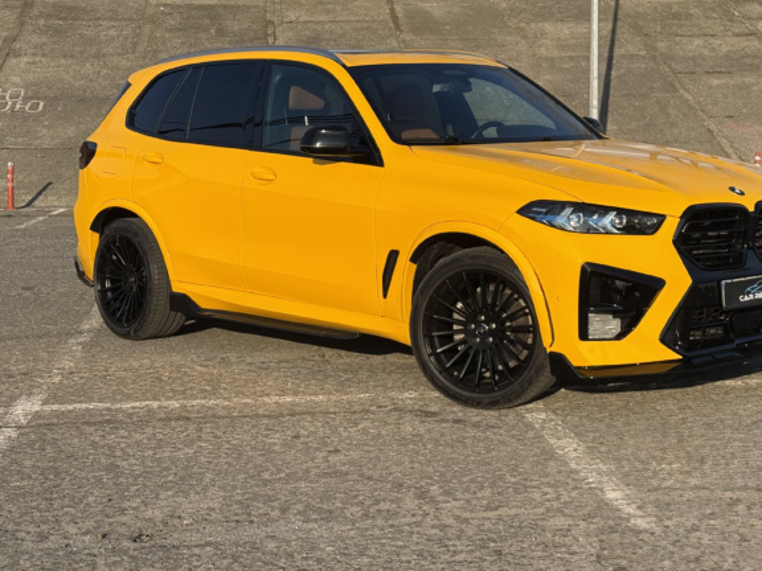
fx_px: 1409
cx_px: 437
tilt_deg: -3.9
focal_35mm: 64
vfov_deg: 22.9
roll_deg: +0.1
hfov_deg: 30.2
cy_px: 225
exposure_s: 1/4329
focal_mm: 6.76
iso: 64
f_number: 1.78
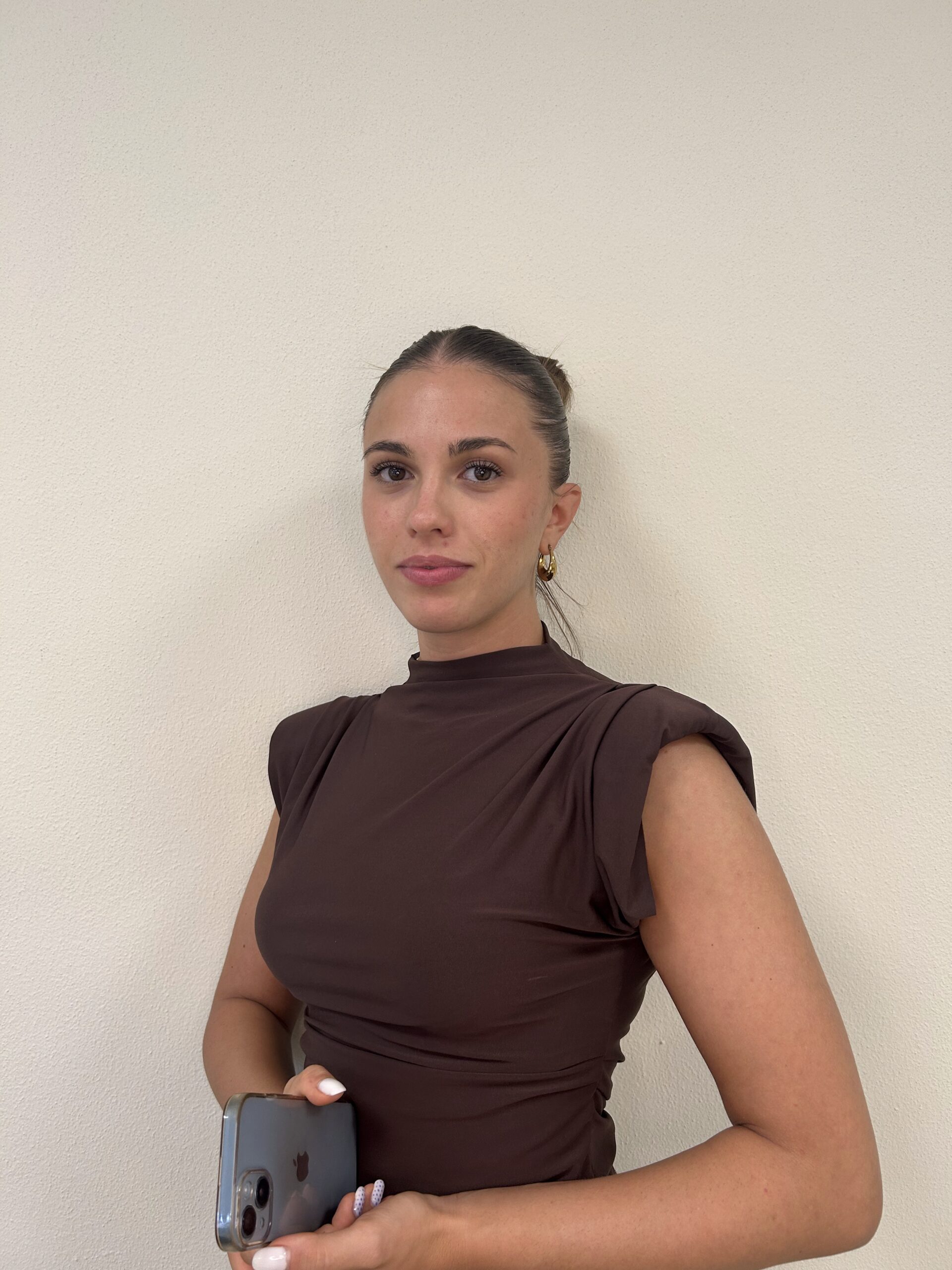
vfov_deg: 67.3
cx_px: 476
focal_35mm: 26
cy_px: 635
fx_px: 953
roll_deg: -0.3
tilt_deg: -2.7
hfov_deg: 53.1
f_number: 1.5
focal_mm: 5.7
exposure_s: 1/100
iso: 80
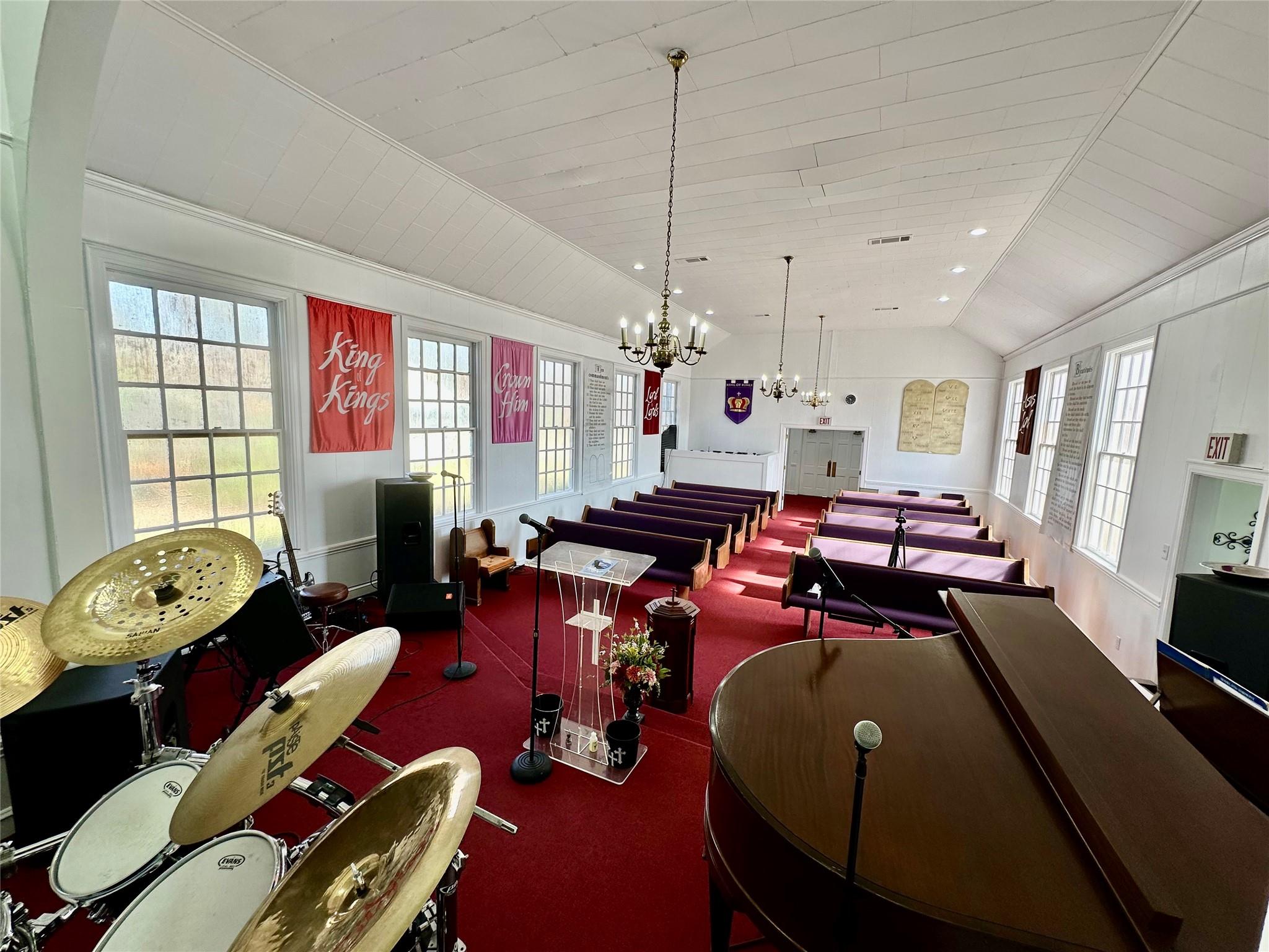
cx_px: 634
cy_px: 476
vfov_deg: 85.7
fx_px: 513
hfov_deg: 102.1
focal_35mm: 14
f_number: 2.2
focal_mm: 2.22
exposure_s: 1/120
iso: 50
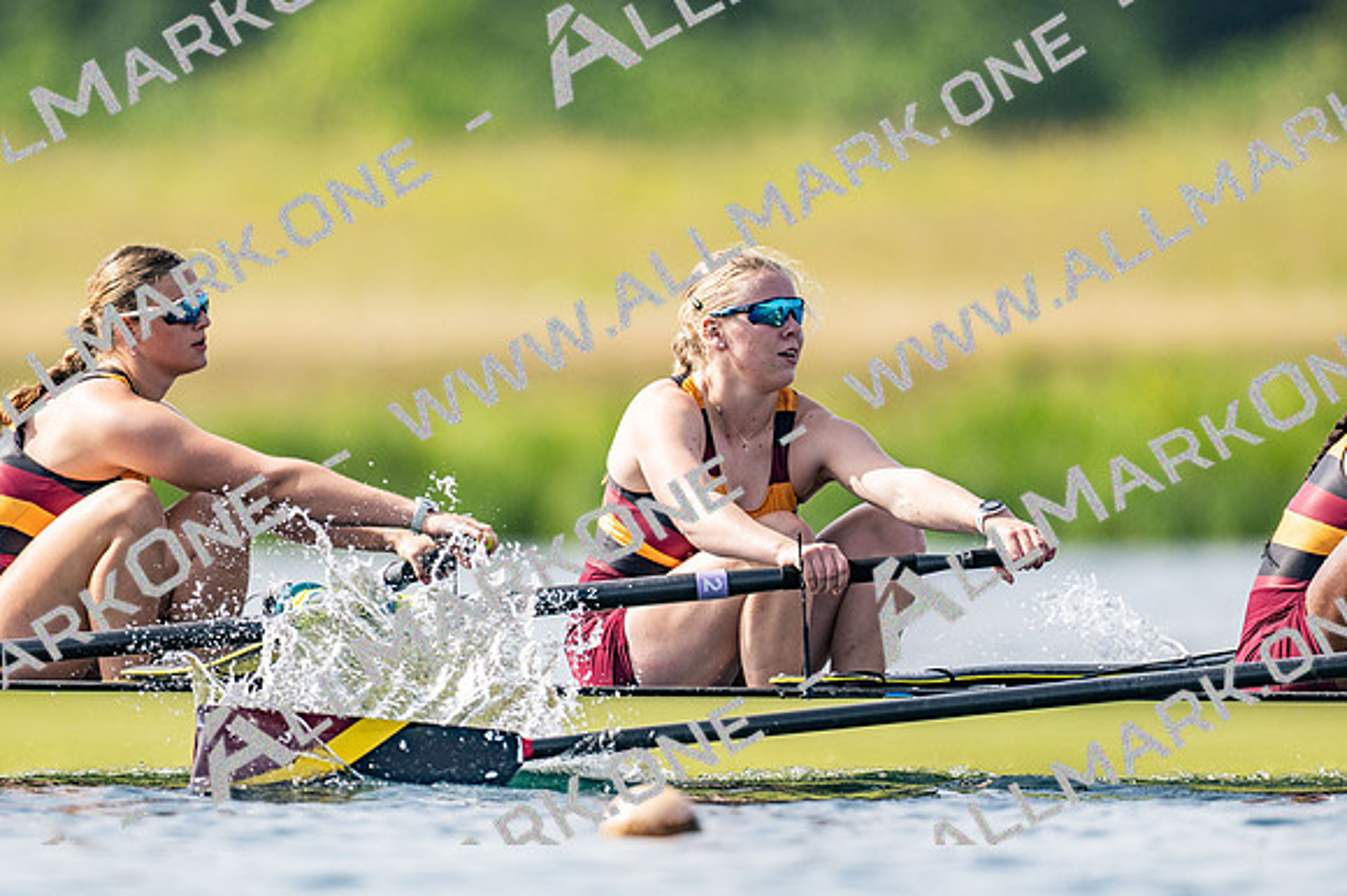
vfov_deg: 1.5
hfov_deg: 2.3
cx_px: 674
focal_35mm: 900
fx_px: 33655
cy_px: 448
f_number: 4
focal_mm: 600
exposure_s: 1/2500
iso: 200
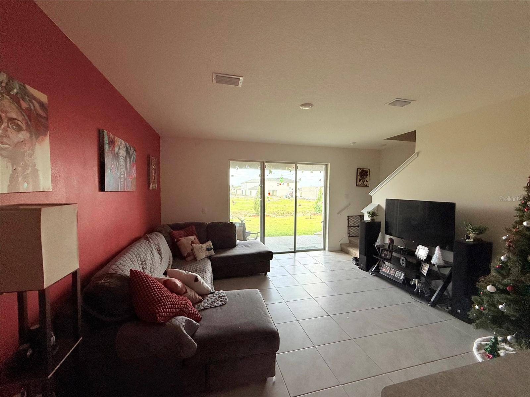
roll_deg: -0.1
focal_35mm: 14
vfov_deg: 85.7
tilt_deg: -2.6
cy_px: 198
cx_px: 265
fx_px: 214
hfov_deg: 102.1
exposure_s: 1/99
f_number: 2.2
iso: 80
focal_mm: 2.22
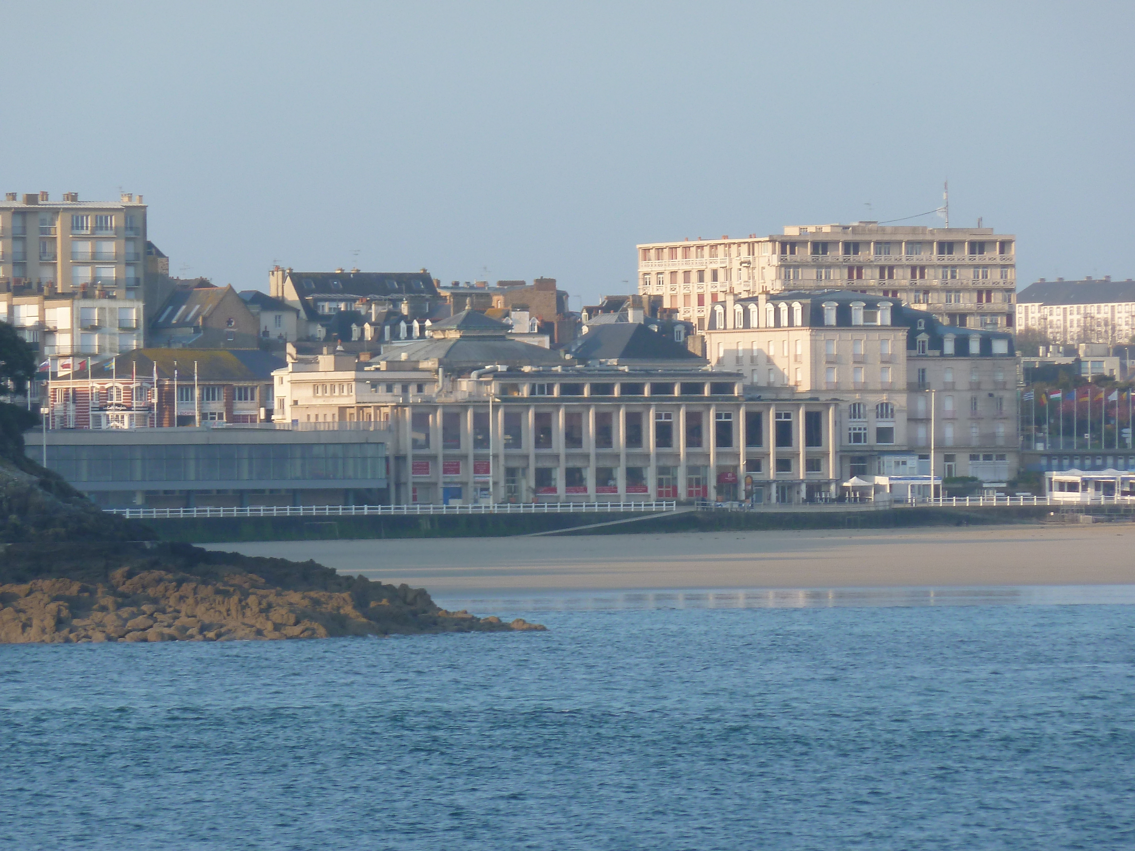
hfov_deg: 5.2
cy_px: 426
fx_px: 12591
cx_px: 568
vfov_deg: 3.9
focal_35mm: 384
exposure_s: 1/160
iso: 80
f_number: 4.9
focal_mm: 49.2
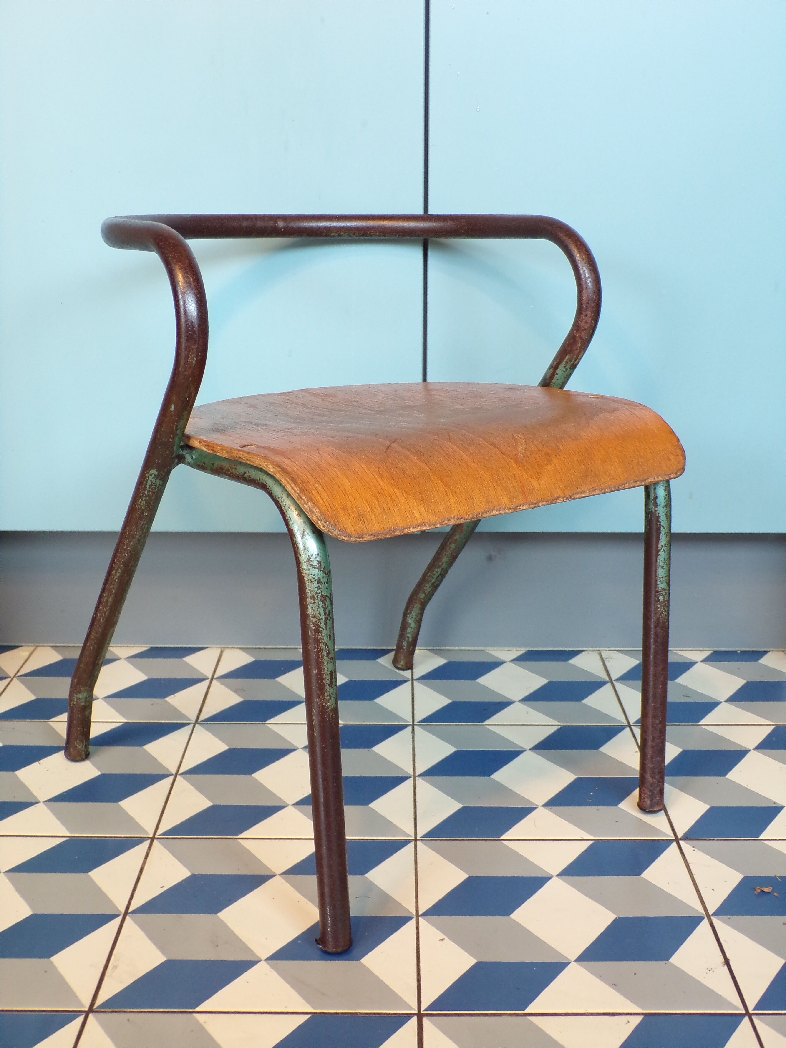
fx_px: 1120
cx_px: 393
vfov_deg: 50.1
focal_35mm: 37
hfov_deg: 38.7
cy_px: 524
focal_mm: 6.6
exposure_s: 1/28
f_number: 3.3
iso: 200
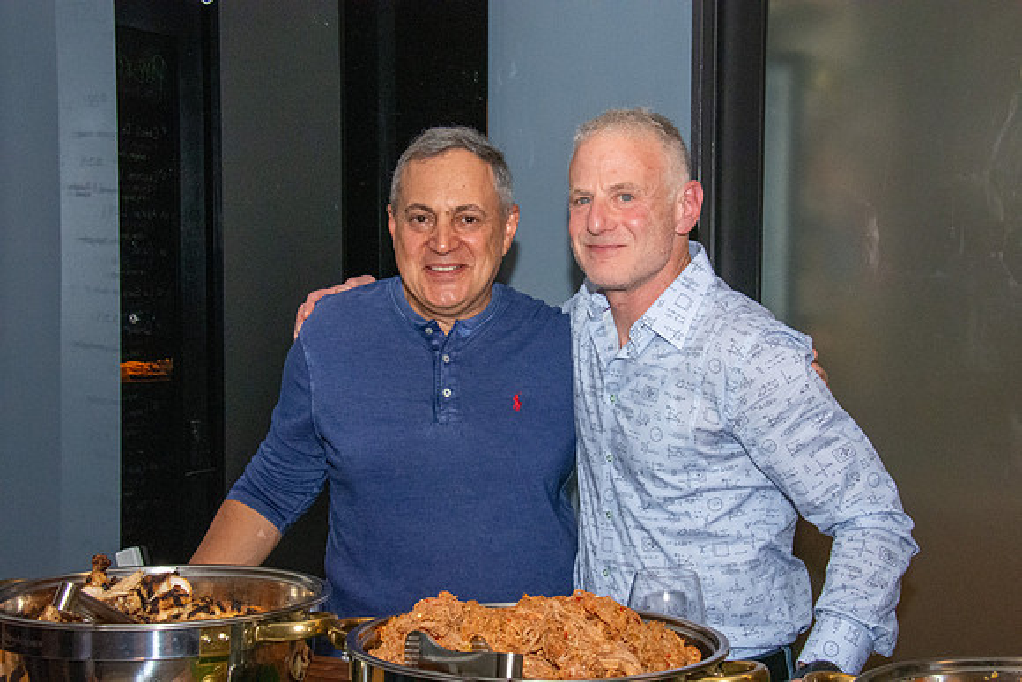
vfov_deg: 22.6
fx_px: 1704
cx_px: 511
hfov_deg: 33.4
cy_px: 341
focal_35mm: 60
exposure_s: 1/160
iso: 5000
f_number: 14
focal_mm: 40
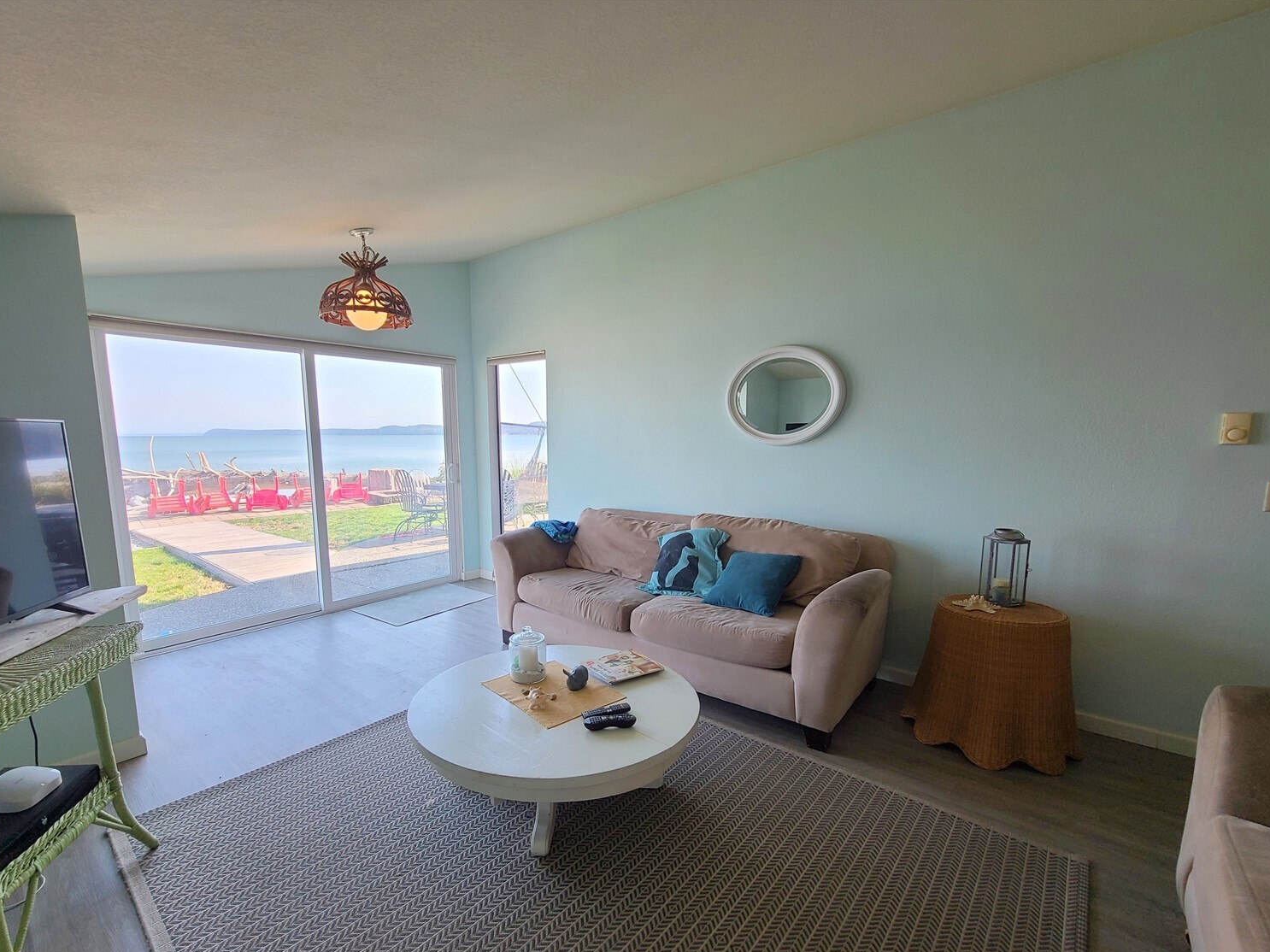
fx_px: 514
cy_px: 511
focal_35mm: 14
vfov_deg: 85.5
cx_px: 595
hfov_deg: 101.9
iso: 64
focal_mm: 2.2
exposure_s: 1/158
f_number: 2.2
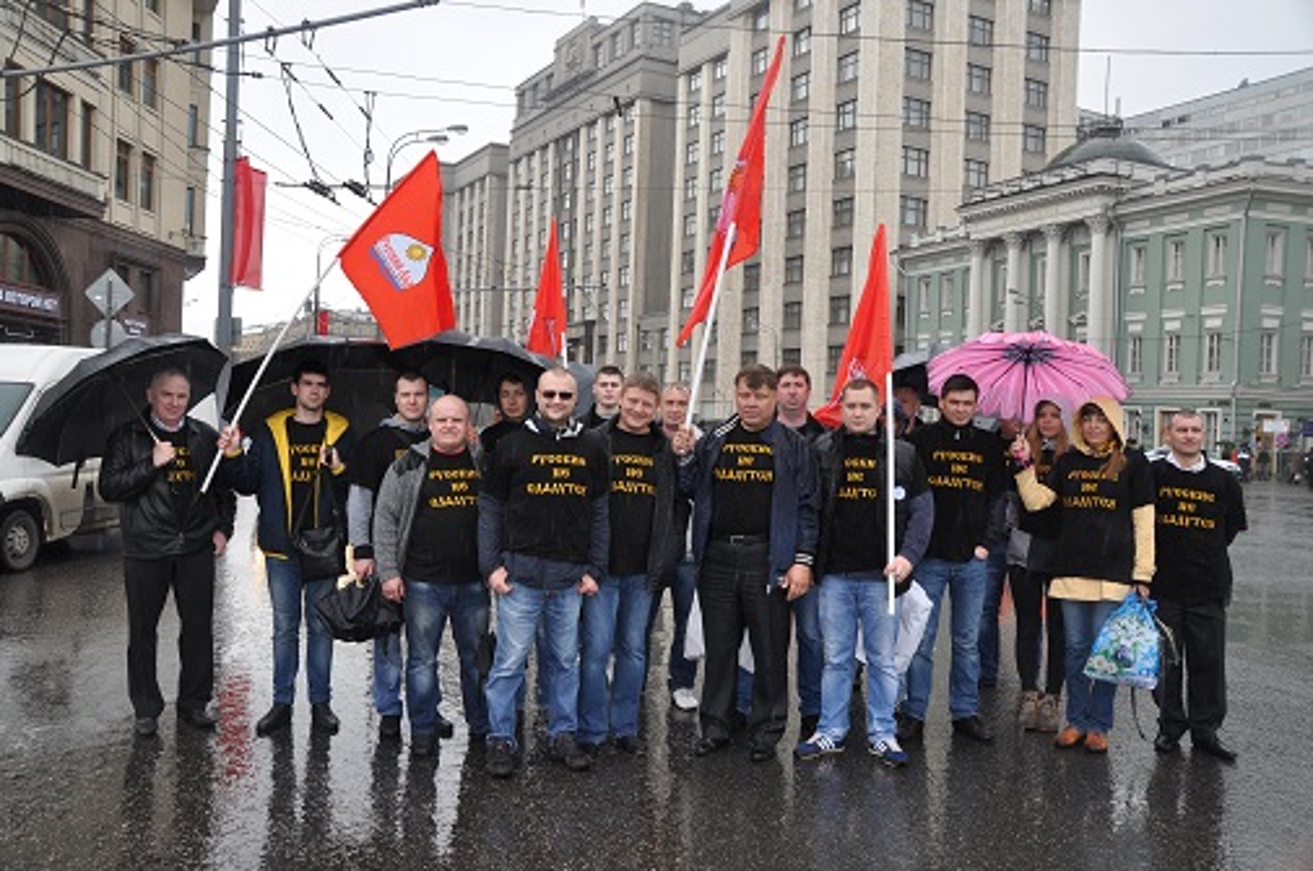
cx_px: 656
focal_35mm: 33
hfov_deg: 57.3
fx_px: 1202
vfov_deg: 39.8
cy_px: 436
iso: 200
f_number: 7.1
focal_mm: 22
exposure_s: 1/200
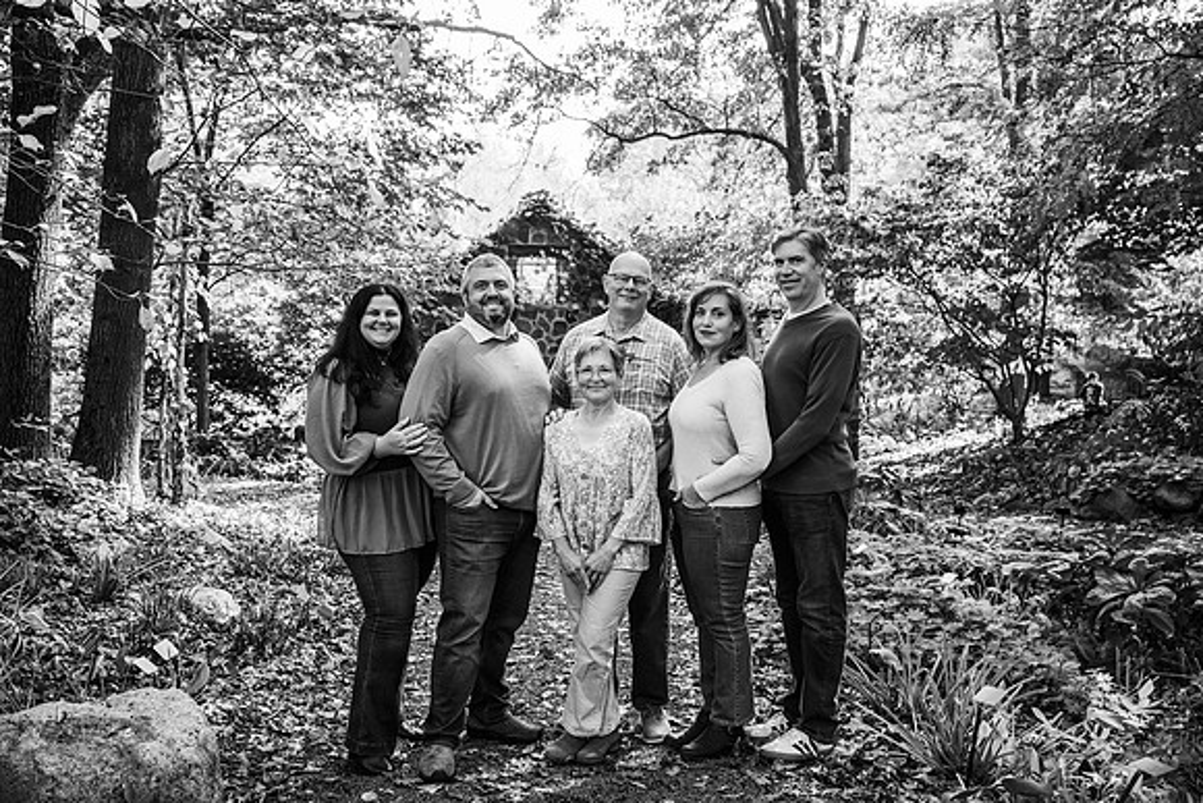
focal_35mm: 38
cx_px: 602
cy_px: 402
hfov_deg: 50.7
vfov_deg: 35.1
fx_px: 1270
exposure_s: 1/250
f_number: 4.5
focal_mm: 38
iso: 500
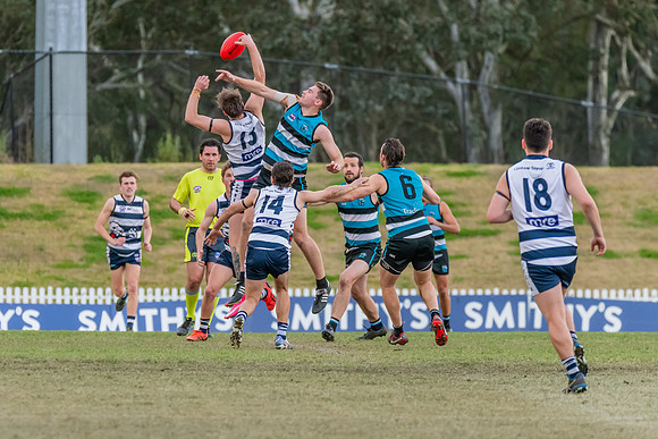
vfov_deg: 2.8
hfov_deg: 4.1
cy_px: 183
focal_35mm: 498
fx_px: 9097
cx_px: 248
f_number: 6
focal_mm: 350
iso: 2800
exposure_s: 1/1600
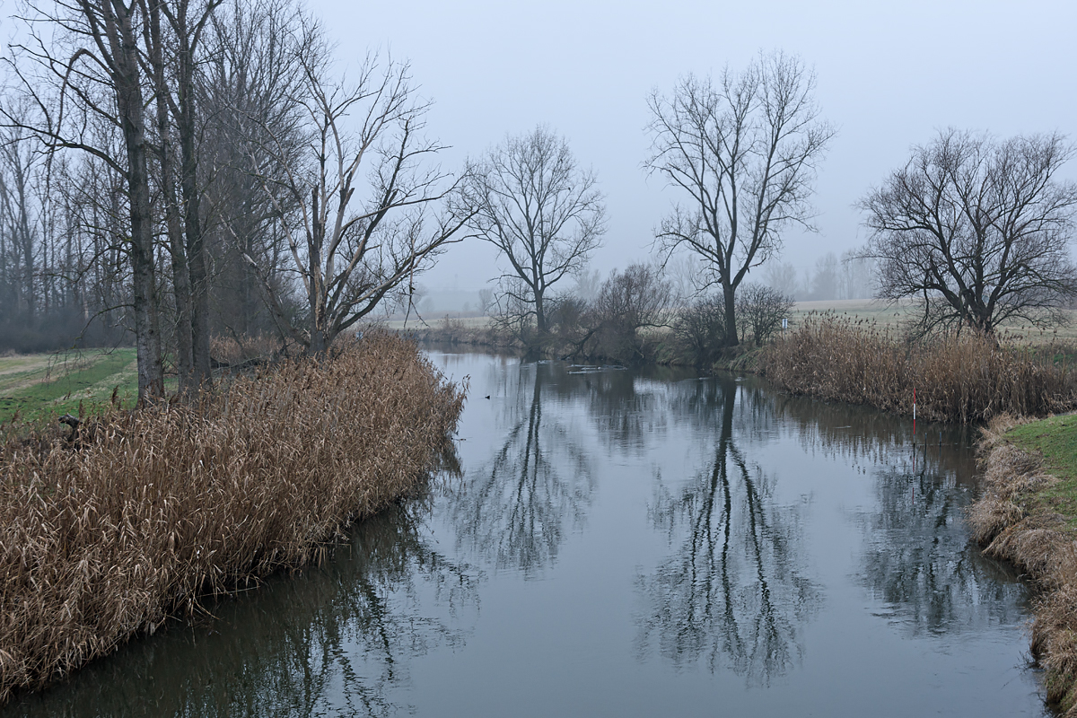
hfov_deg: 47.9
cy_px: 359
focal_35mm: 40
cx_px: 538
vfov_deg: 33.0
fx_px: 1212
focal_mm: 27
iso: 200
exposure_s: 1/125
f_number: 6.3
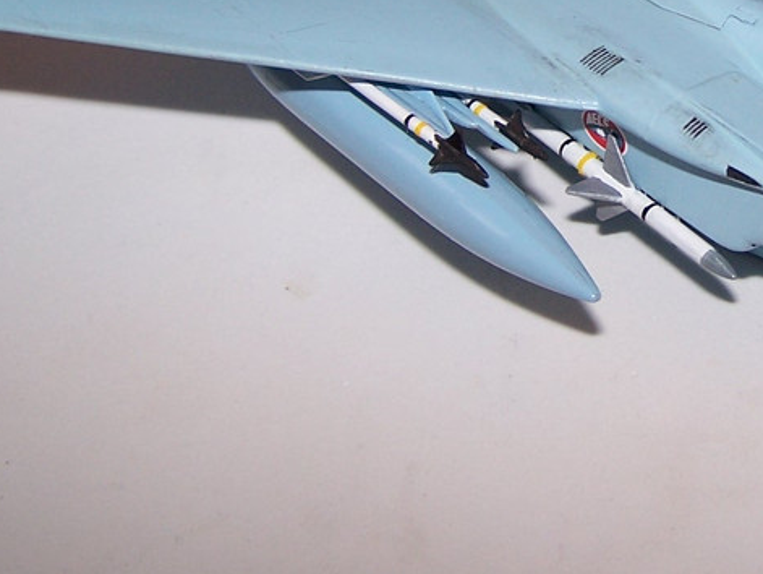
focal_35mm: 86
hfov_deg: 22.0
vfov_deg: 17.0
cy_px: 70
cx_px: 738
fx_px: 1897
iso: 80
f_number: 2.8
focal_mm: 6.3
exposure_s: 1/60
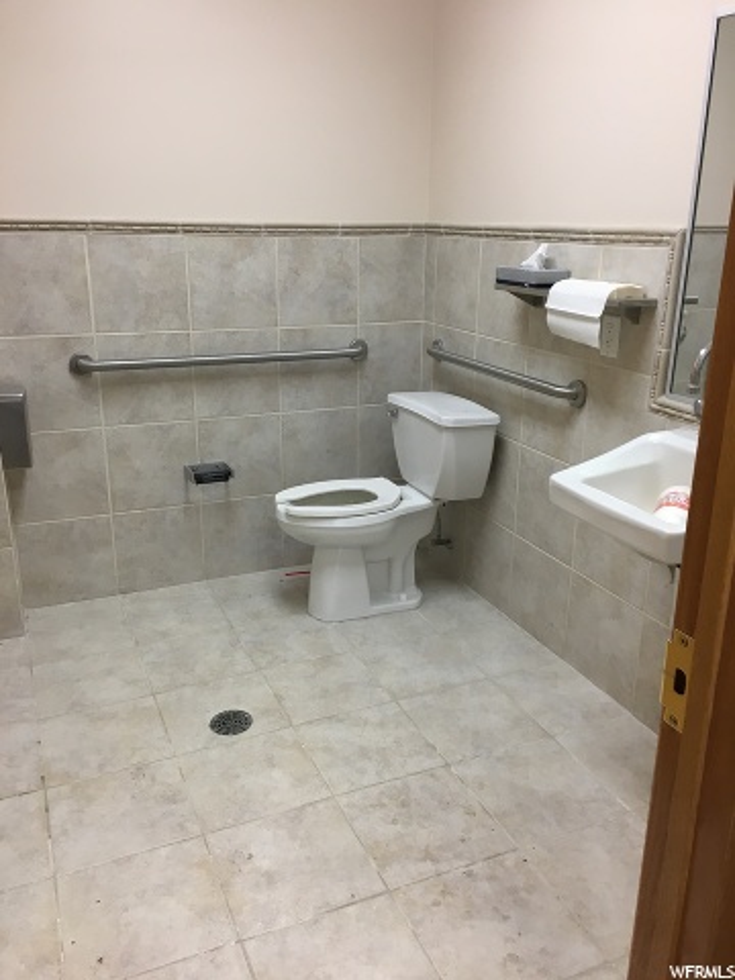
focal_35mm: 29
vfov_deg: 61.7
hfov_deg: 48.2
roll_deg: +0.8
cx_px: 368
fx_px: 821
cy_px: 490
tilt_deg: -16.1
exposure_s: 1/30
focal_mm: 4.15
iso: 50
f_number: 2.2
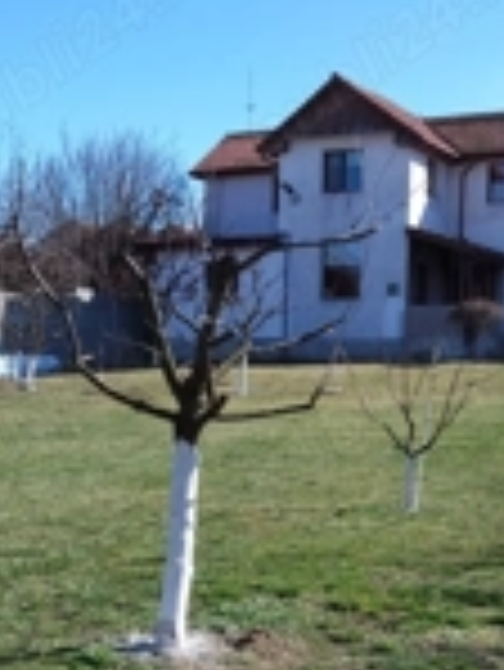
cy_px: 468
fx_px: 1299
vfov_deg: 28.7
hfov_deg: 22.0
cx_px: 234
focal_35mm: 67
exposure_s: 1/764
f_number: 1.8
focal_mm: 4.15
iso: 100
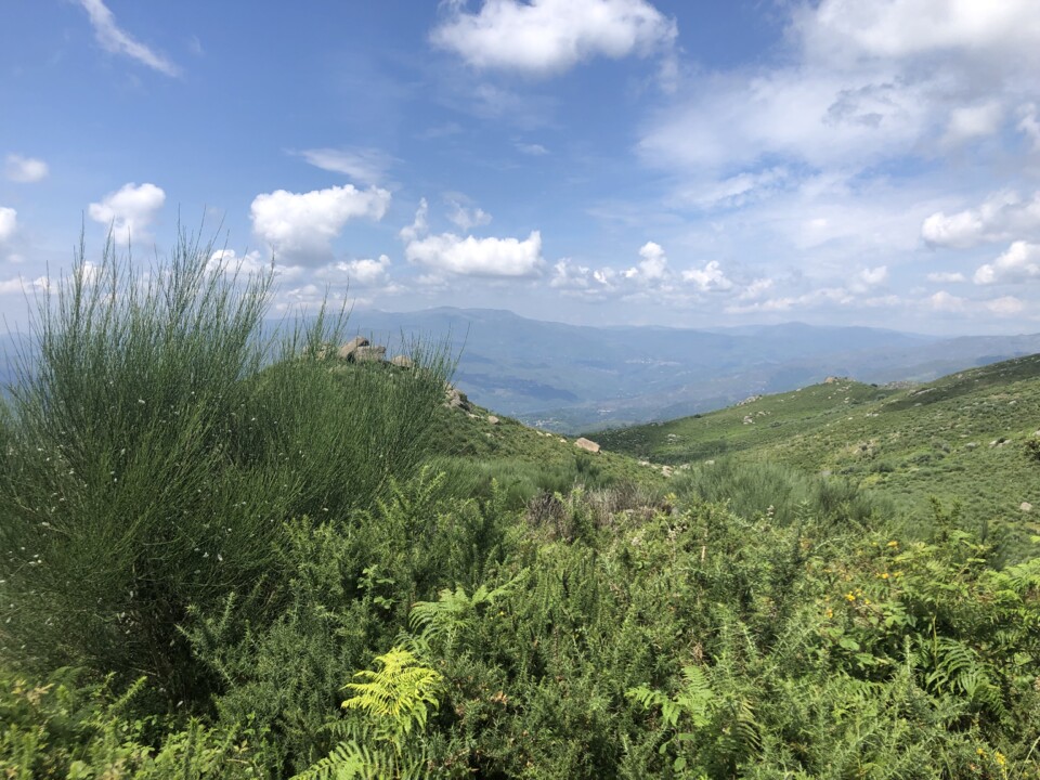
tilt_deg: -2.5
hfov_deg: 63.4
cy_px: 390
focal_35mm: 28
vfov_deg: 49.7
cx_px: 520
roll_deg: -0.2
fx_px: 841
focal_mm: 3.99
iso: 20
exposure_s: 1/2315
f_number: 1.8
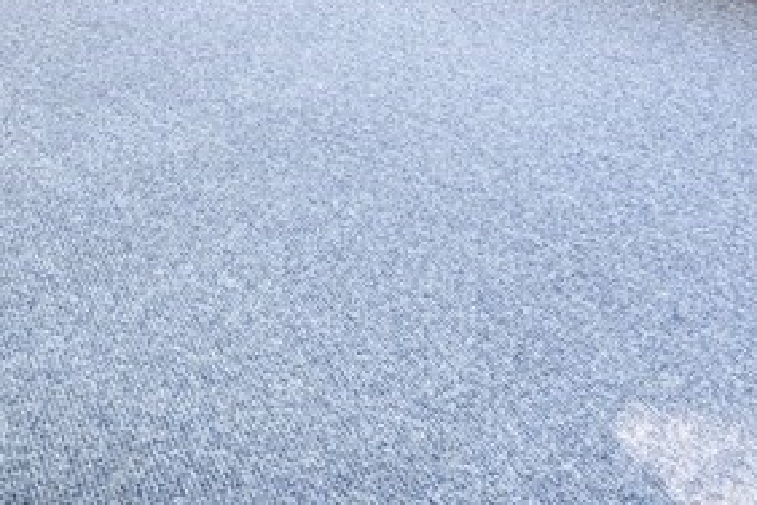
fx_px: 1220
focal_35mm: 58
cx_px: 209
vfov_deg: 18.4
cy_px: -404
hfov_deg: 33.9
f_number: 5
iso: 2500
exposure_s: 1/30
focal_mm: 16
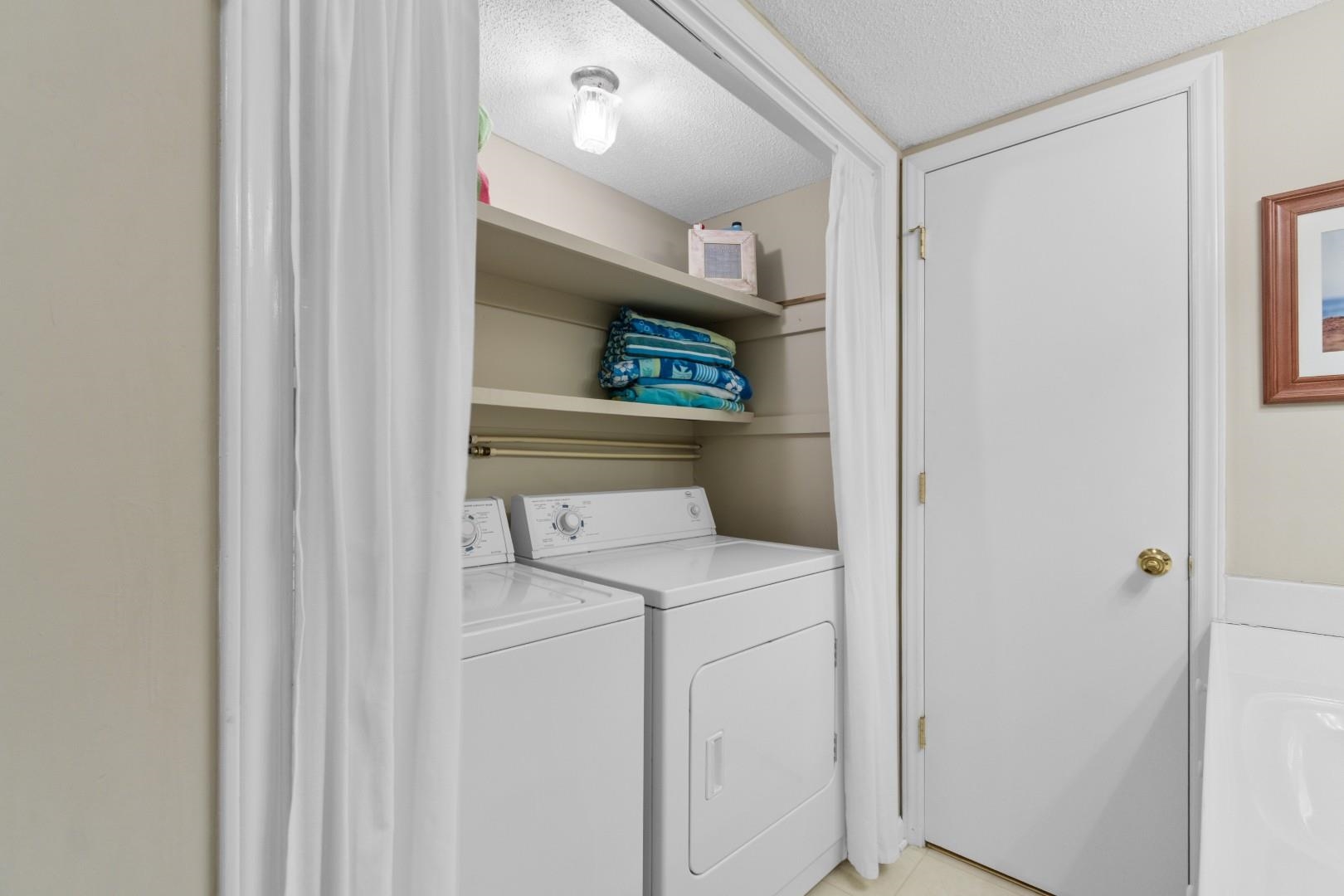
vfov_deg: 77.3
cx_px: 672
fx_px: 560
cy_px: 448
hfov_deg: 100.4
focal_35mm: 15
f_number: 4.5
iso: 100
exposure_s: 1/6
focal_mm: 10
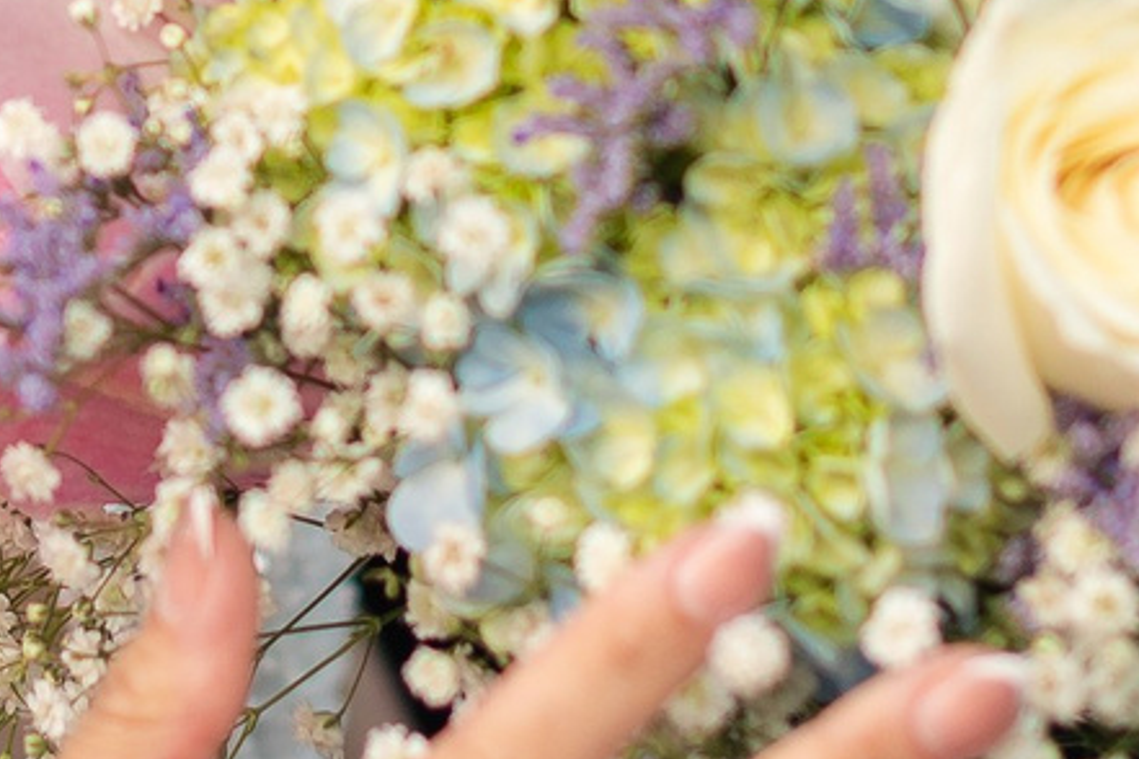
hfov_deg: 7.1
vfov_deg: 4.7
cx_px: -80
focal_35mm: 290
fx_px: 9175
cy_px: -484
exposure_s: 1/640
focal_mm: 50
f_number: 1.8
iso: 250
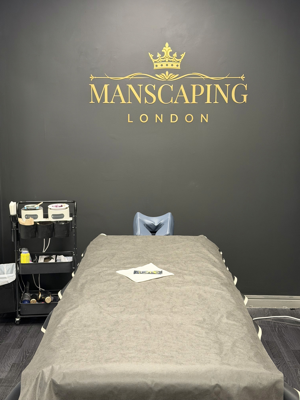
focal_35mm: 48
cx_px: 150
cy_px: 200
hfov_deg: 30.3
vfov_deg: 39.7
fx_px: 555
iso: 200
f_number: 1.78
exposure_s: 1/33
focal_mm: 6.76
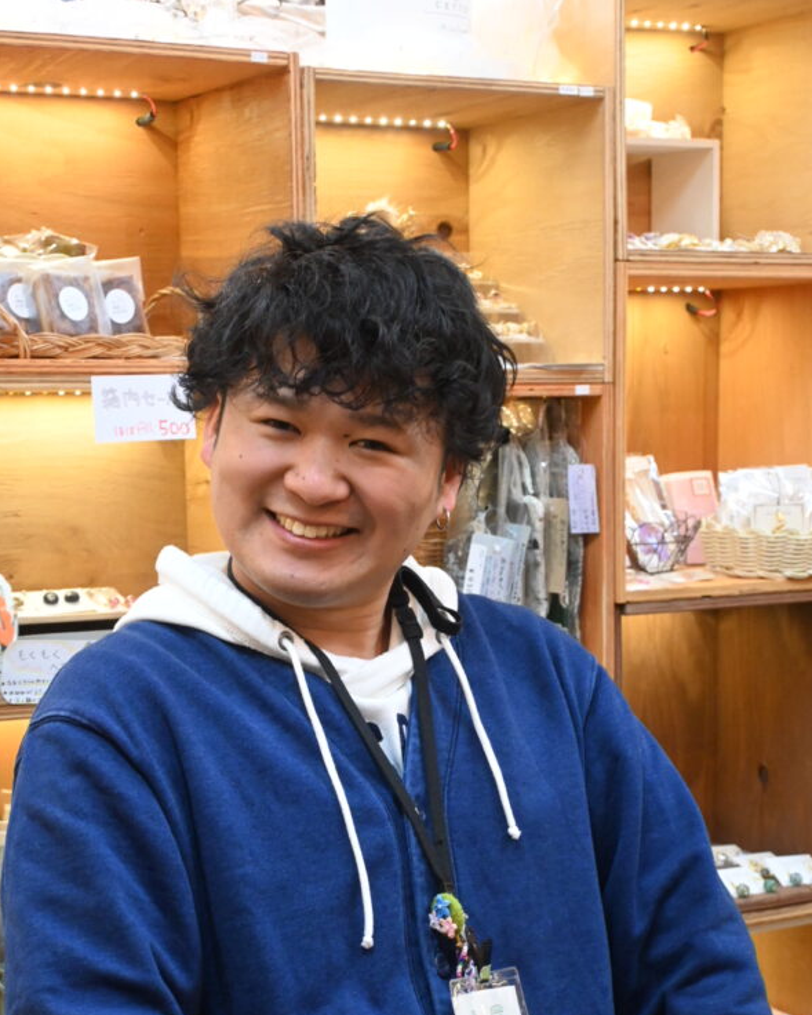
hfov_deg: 23.6
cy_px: 661
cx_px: 356
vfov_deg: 29.1
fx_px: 1942
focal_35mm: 65
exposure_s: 1/60
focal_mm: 33
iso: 4000
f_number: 5
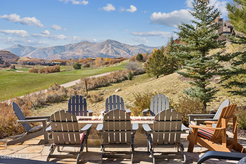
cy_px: 82
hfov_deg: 40.6
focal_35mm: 49
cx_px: 123
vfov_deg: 27.7
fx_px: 333
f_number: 9
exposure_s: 1/2000
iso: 640
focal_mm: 48.7
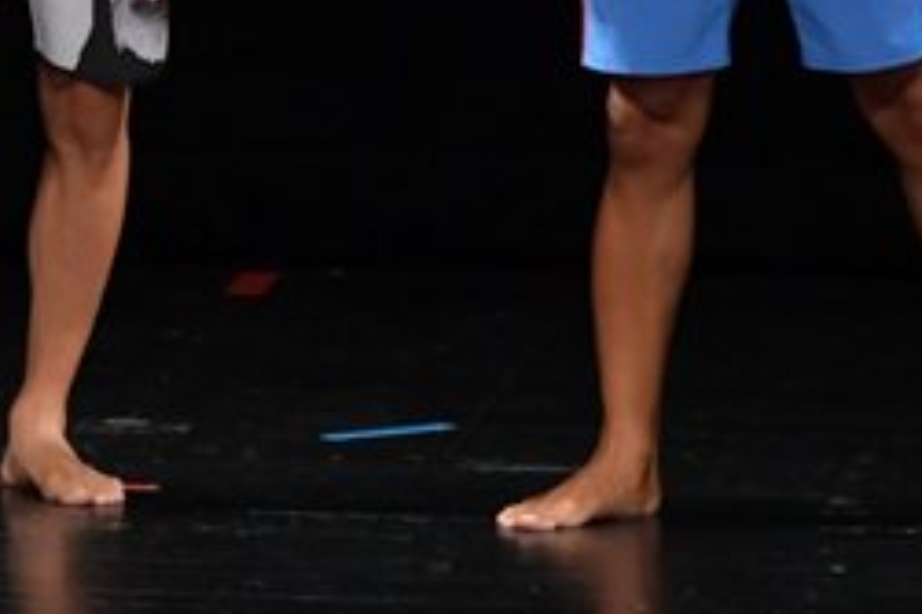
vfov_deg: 1.6
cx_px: -50
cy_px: -206
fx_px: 22497
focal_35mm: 879
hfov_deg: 2.3
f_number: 5.6
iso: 3200
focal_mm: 190
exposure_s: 1/400
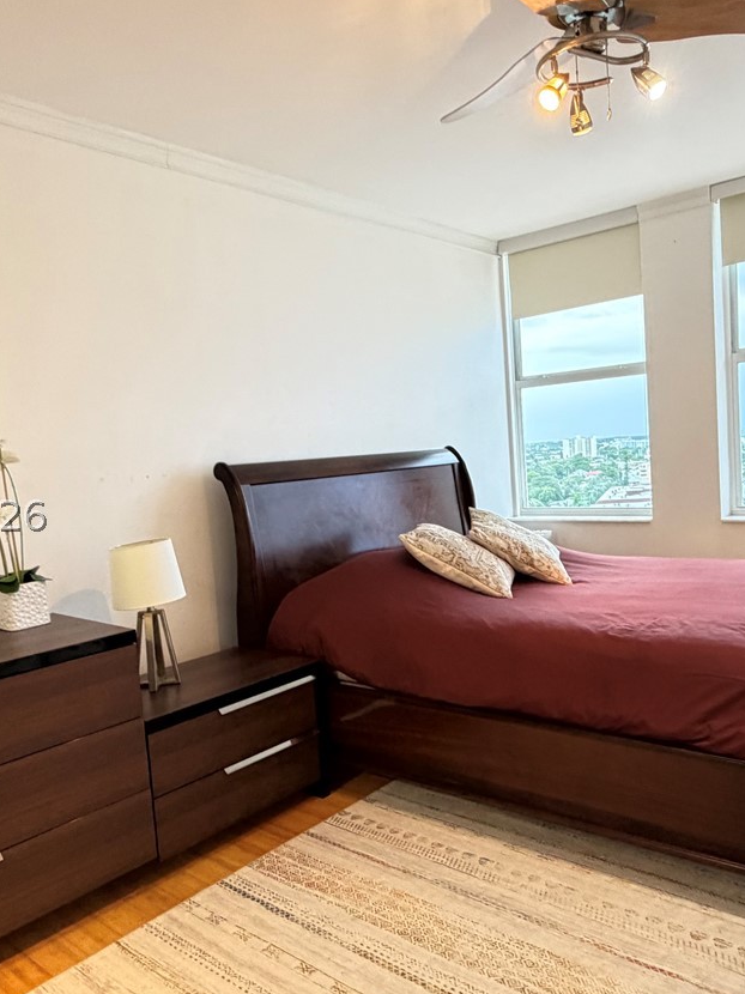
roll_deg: +4.1
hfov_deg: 51.2
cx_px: 413
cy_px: 515
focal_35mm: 27
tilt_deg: -3.5
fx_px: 775
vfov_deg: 65.3
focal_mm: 2.22
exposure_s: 1/60
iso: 320
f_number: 2.2
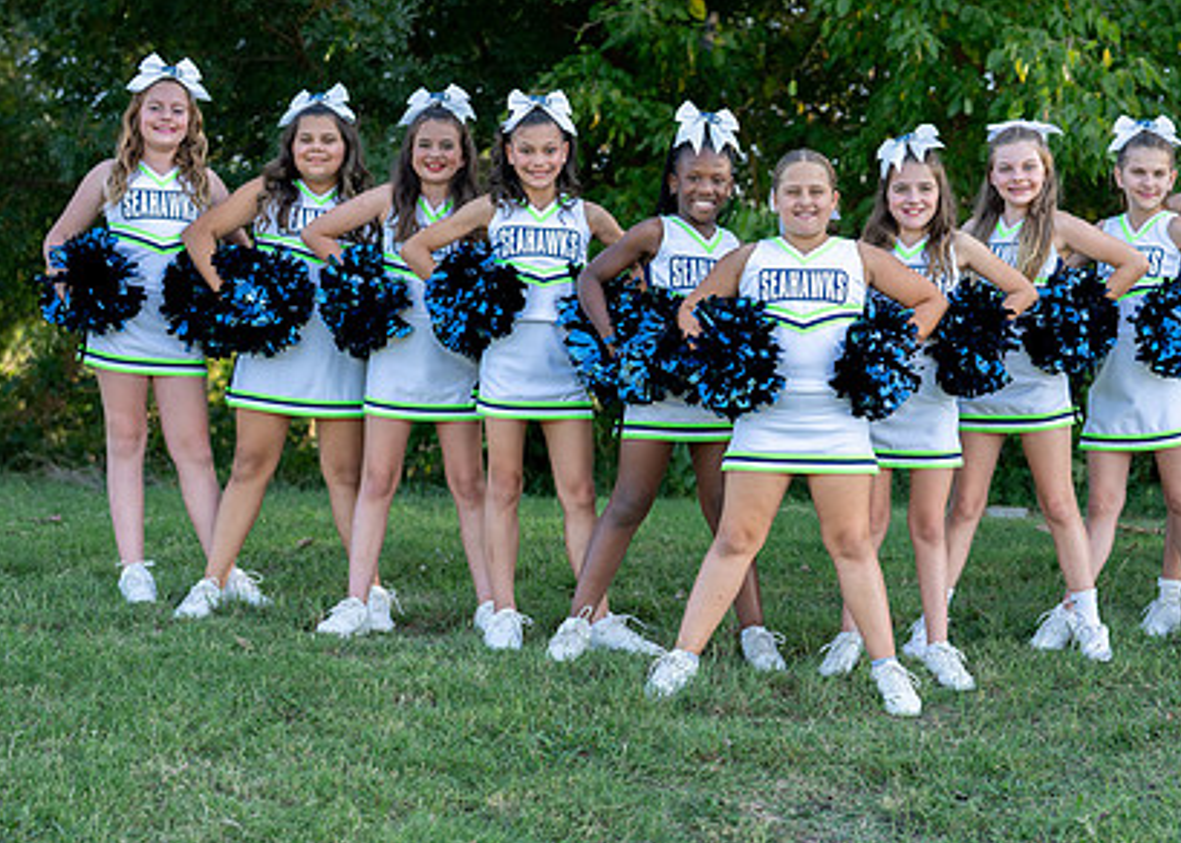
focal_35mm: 79
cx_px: 798
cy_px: 405
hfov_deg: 25.0
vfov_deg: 18.1
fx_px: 2649
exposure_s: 1/640
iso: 125
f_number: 2.5
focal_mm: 50
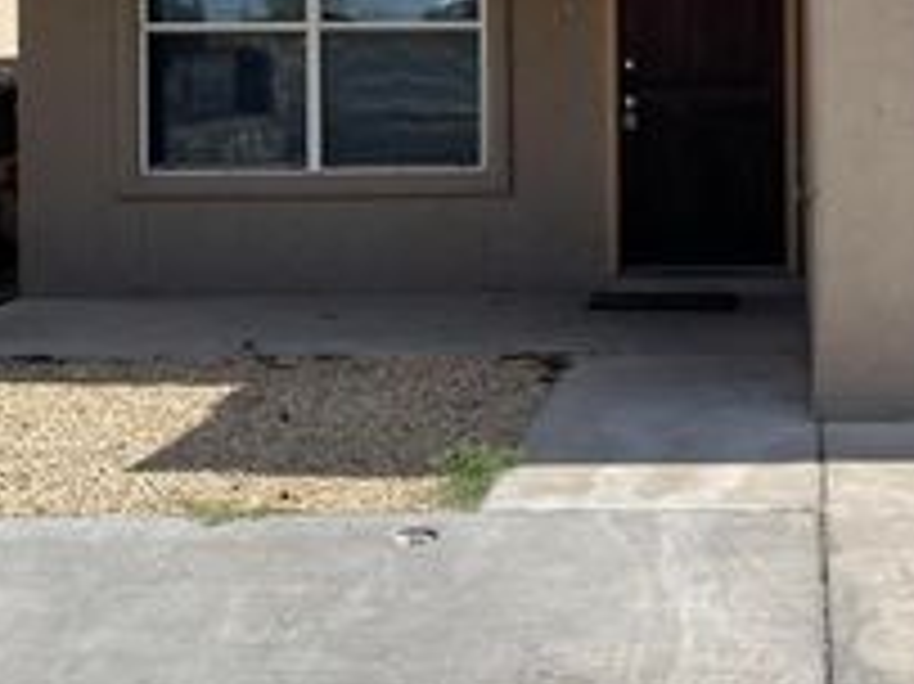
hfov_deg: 29.5
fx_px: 1689
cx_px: 743
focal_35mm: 64
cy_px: 47
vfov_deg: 22.3
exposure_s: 1/3401
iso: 32
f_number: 1.6
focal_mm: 4.2
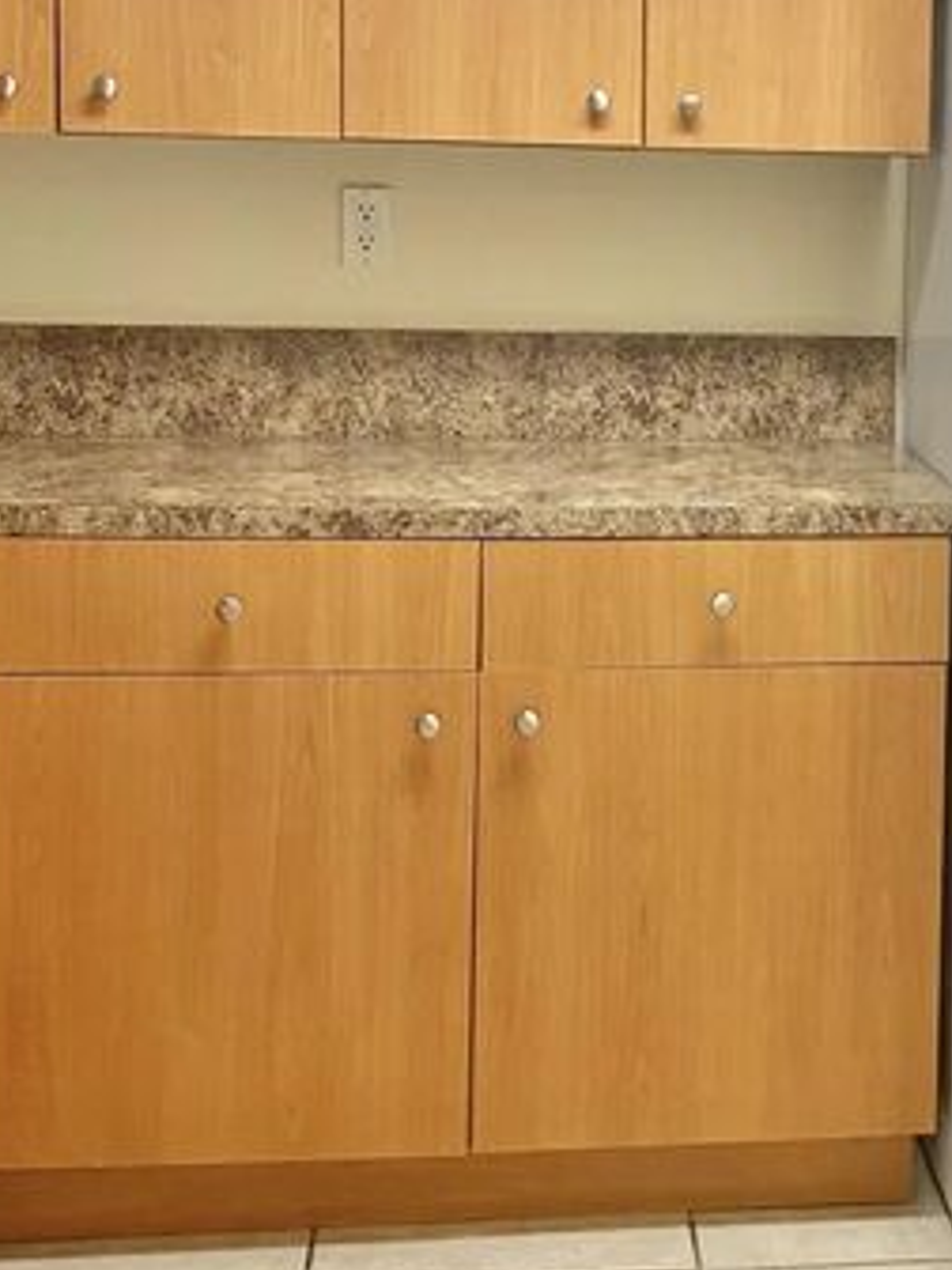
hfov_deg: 21.7
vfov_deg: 29.1
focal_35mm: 66
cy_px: 391
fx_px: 2420
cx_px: 858
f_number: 1.8
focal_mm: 4.25
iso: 80
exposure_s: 1/60
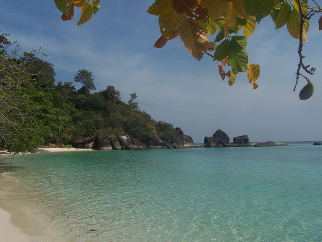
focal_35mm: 38
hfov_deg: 49.0
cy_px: 121
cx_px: 161
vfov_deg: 37.7
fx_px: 354
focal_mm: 6.3
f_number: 5.6
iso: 80
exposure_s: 1/800
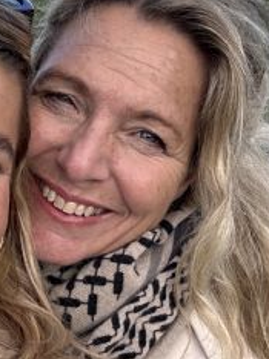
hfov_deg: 18.9
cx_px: 40
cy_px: 210
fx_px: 799
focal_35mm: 77
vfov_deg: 25.3
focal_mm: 2.69
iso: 25
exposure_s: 1/466
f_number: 1.9
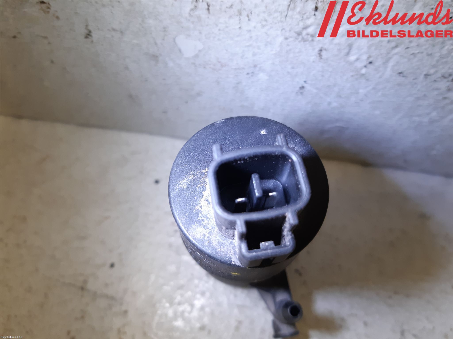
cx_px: 226
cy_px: 170
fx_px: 340
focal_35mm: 26
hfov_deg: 67.3
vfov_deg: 53.1
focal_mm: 3.93
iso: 125
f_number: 1.7
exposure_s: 1/50
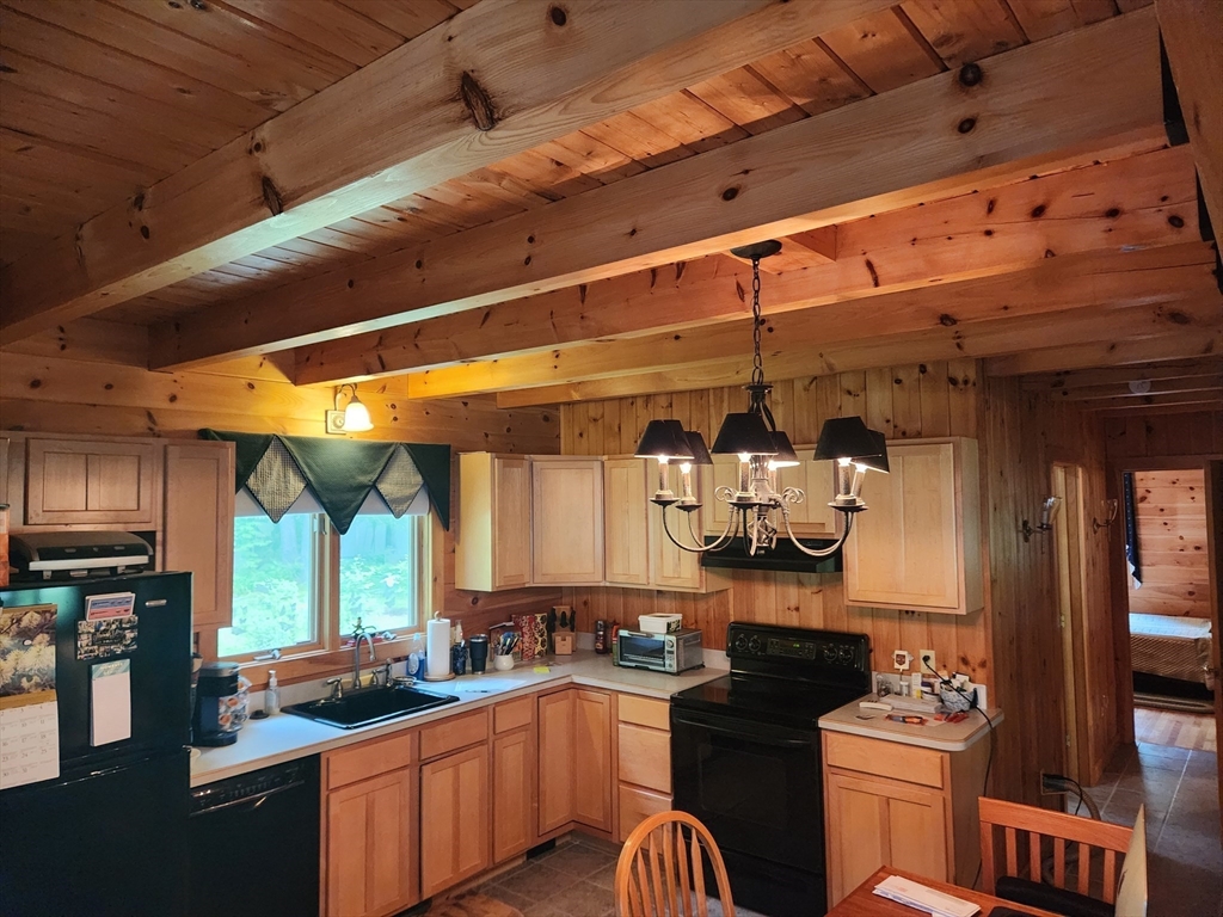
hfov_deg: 73.9
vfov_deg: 58.9
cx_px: 612
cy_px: 458
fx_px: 813
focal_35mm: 23
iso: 1000
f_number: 1.8
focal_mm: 5.4
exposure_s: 1/120
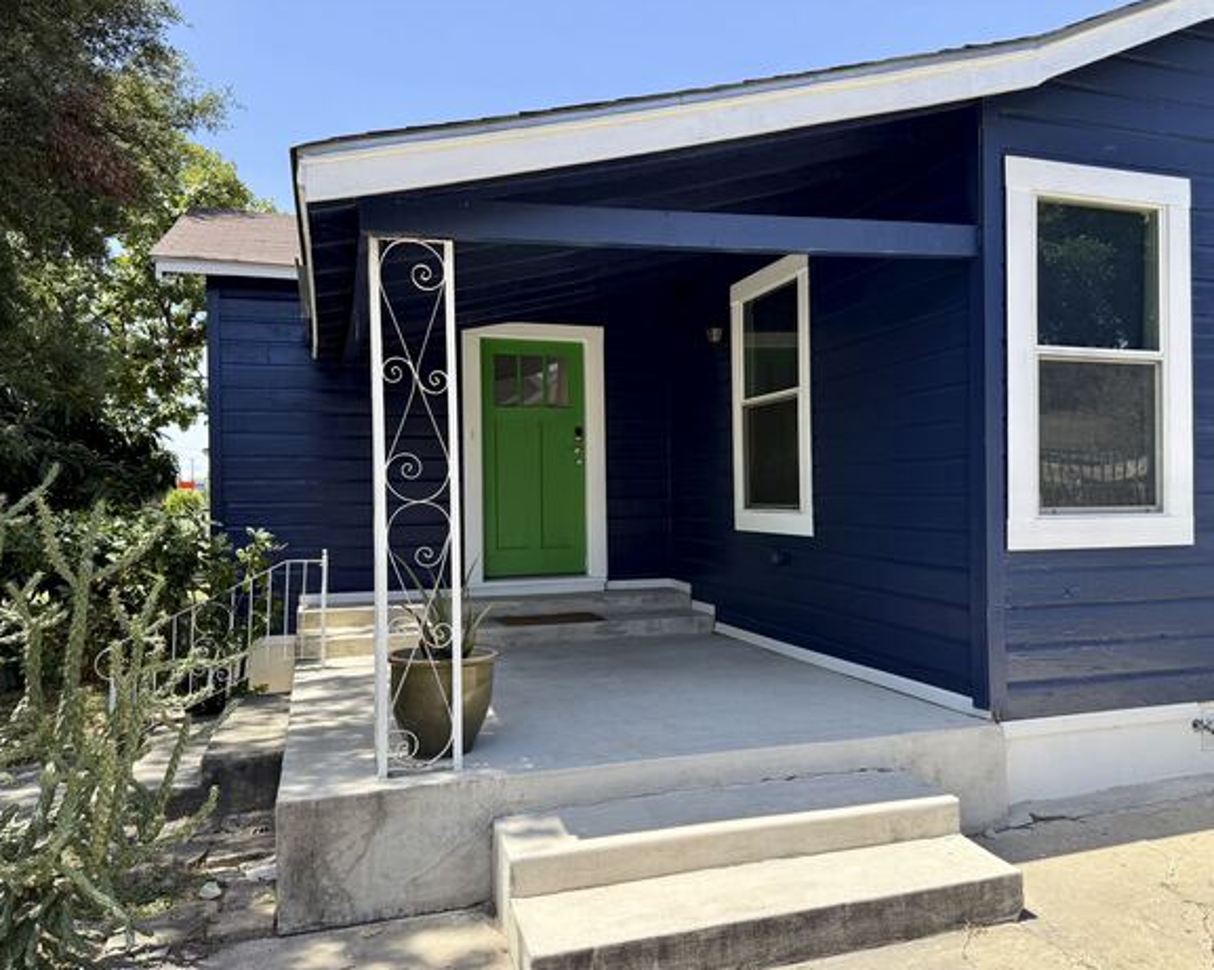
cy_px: 499
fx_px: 934
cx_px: 642
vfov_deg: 54.9
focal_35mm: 26
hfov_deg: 66.0
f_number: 1.78
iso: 100
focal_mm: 6.76
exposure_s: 1/2053
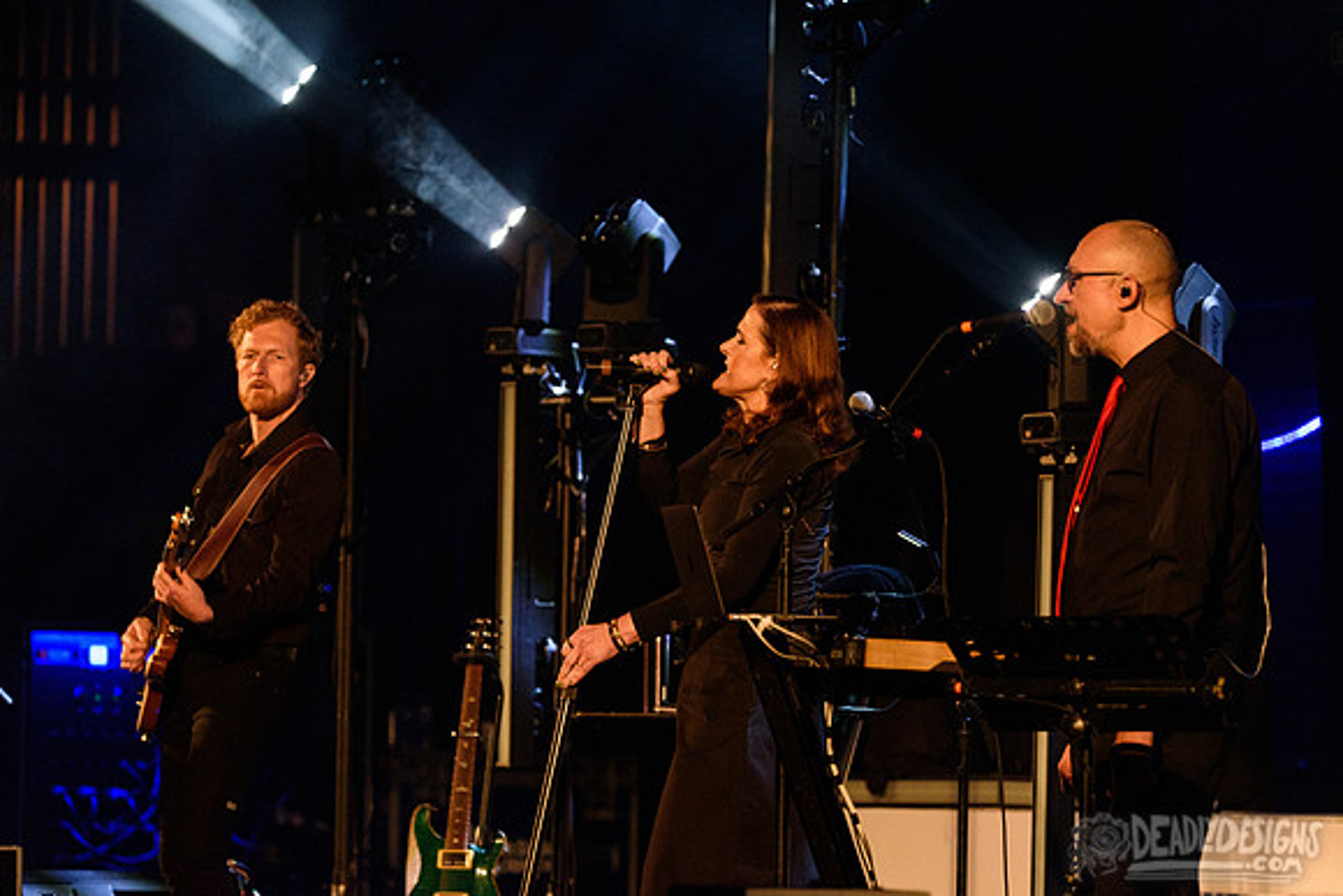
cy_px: 448
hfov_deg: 8.9
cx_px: 672
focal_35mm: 230
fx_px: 8582
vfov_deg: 6.0
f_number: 5.3
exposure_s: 1/125
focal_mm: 230
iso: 4000
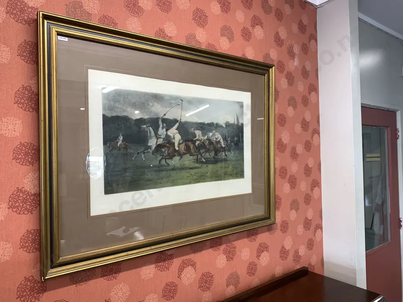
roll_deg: +1.2
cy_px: 151
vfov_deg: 53.1
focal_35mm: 26
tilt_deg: +0.3
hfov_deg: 67.3
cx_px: 202
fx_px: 303
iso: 100
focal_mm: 4.25
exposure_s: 1/100
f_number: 1.8
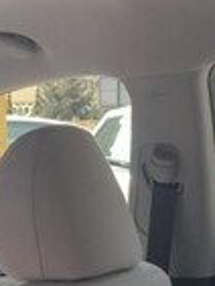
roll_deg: -0.9
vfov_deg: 17.9
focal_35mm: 102
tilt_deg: -14.6
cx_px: 103
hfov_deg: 14.5
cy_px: 377
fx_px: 843
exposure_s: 1/241
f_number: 2.2
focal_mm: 4.15
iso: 25
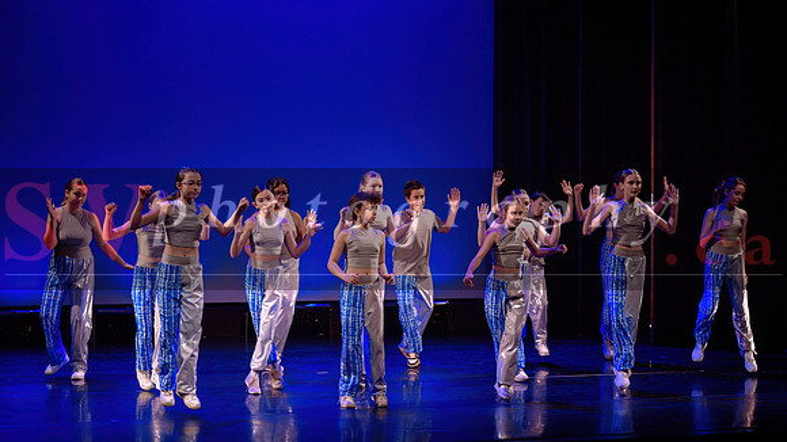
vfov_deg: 14.7
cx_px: 403
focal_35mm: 82
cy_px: 210
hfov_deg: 25.8
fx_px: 1718
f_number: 2.8
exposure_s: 1/200
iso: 1600
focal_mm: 75
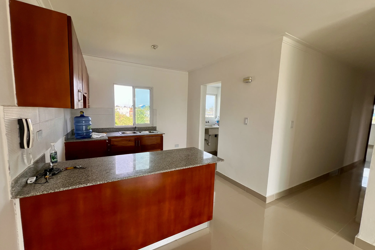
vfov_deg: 81.2
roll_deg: -1.1
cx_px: 188
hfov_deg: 104.3
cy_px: 129
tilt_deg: -6.9
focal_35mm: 14
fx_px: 146
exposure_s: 1/169
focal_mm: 1.57
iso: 32
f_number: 1.8
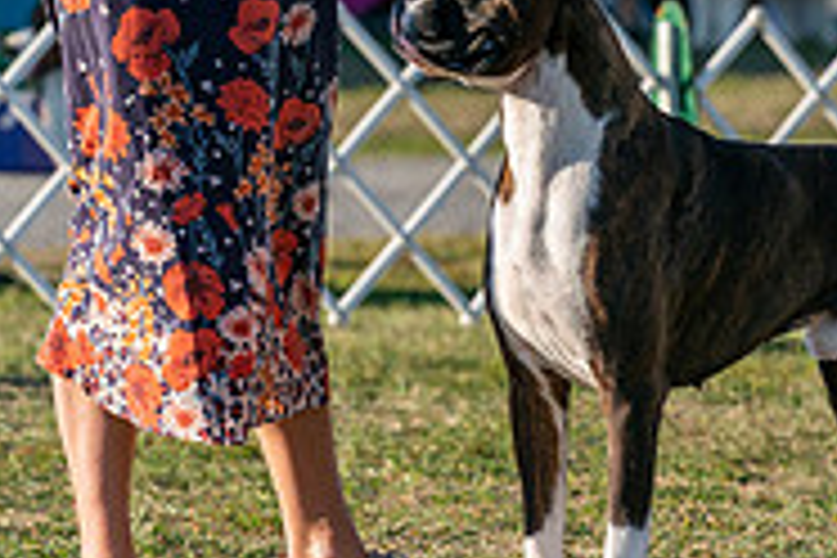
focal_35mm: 447
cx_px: 544
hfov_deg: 4.6
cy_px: 34
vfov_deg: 3.1
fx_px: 10392
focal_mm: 143
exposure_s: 1/1250
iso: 250
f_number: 4.5
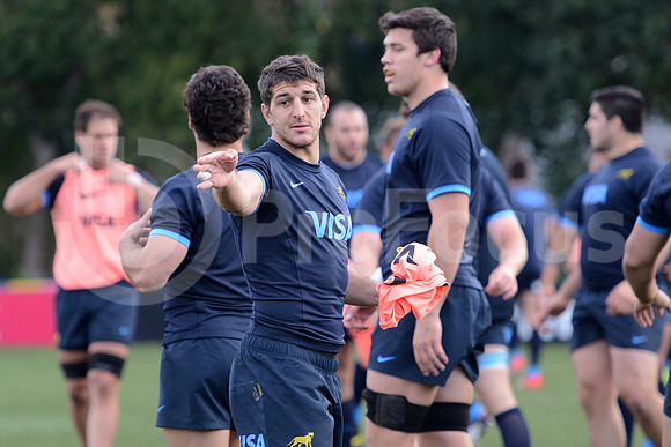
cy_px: 224
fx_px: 4661
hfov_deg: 8.2
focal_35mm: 250
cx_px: 336
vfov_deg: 5.5
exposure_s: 1/500
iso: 1000
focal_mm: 250
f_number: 4
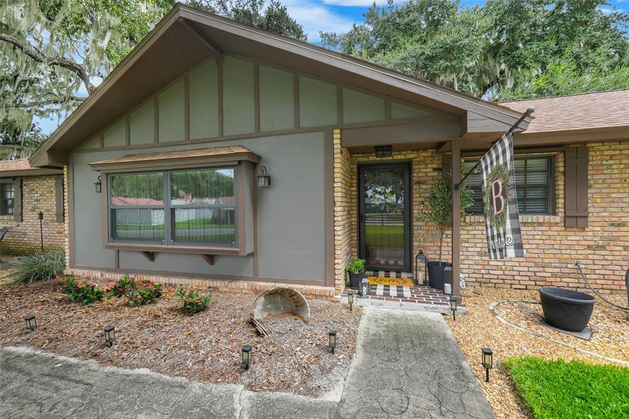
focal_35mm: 15
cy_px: 210
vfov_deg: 77.3
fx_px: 262
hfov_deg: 100.4
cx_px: 314
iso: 250
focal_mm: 10
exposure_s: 1/5
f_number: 9
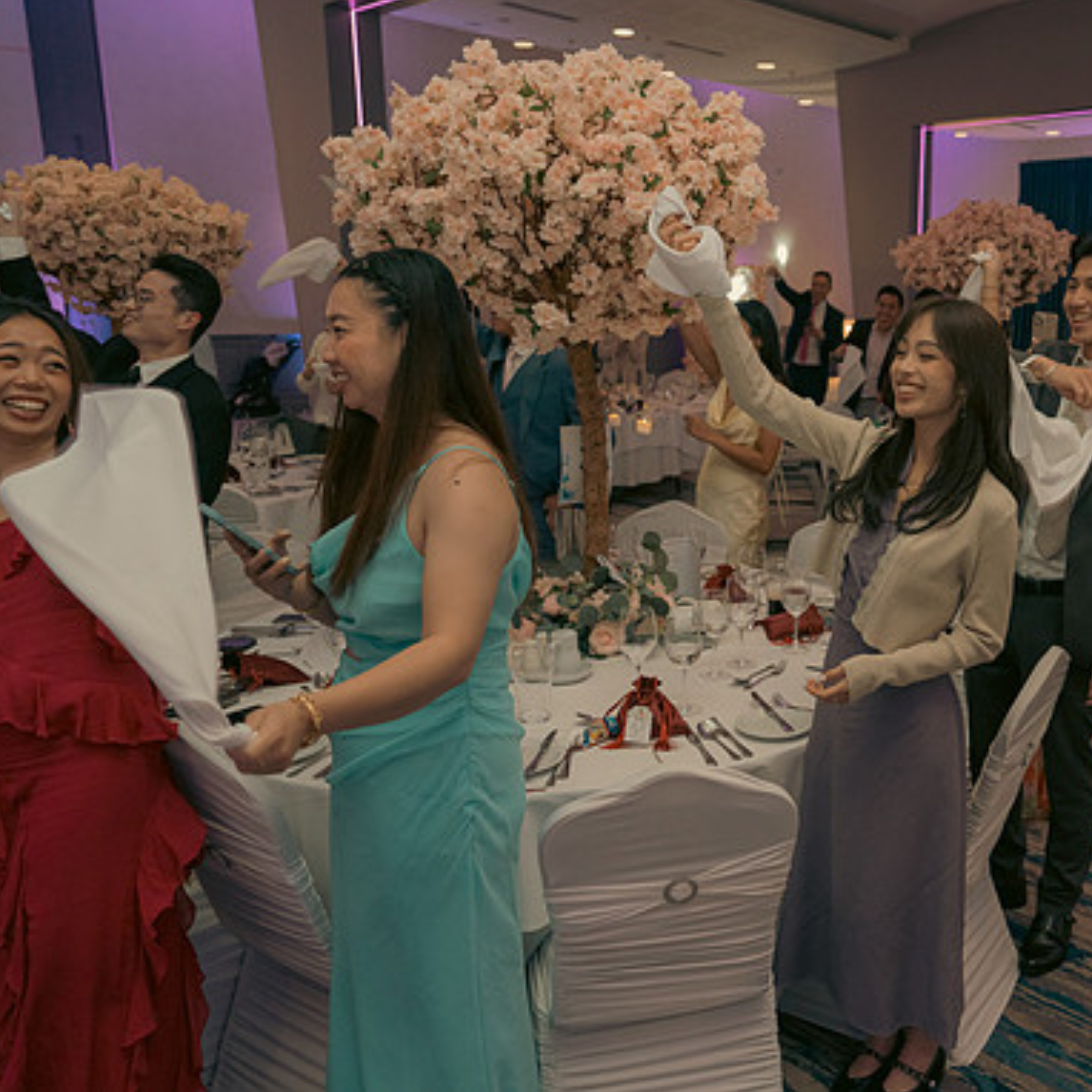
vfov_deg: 52.5
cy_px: 542
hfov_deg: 50.5
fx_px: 1106
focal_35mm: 31
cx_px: 812
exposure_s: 1/160
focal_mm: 24
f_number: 3.5
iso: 2500
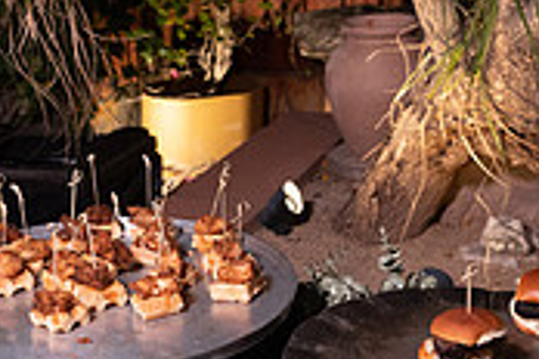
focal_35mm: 80
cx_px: 220
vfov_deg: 16.8
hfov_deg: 25.3
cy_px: 339
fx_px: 1198
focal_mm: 24
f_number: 4
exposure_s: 1/50
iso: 2000
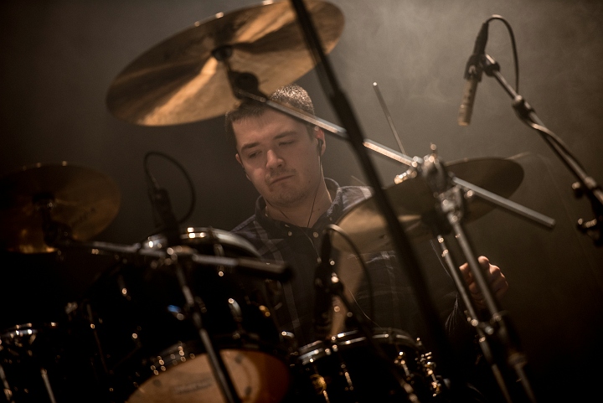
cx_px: 302
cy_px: 202
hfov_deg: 10.3
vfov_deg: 6.9
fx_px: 3352
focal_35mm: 200
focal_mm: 200
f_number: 2.8
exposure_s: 1/80
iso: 500
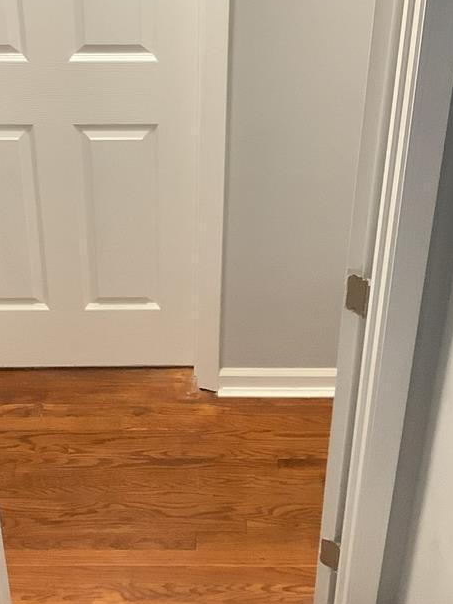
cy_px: 437
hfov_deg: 19.1
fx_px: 1344
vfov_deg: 25.1
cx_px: 162
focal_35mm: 77
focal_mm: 3.3
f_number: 2.4
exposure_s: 1/60
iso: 320
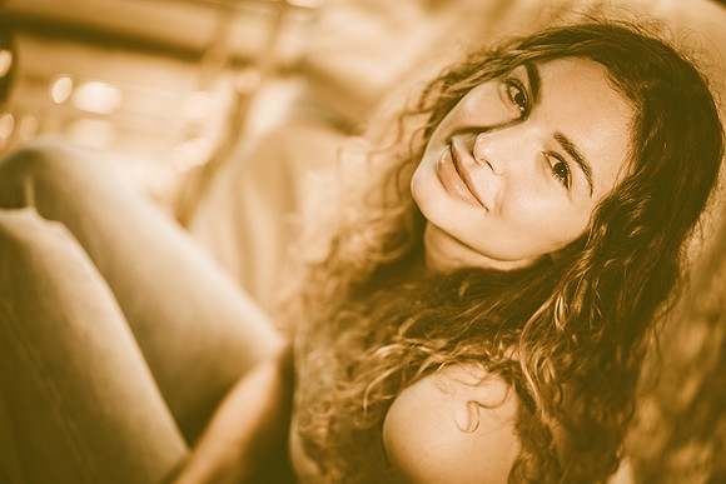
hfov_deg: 23.9
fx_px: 1714
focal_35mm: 85
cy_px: 242
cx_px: 363
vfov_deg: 16.1
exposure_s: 1/200
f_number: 1.8
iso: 320
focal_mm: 85
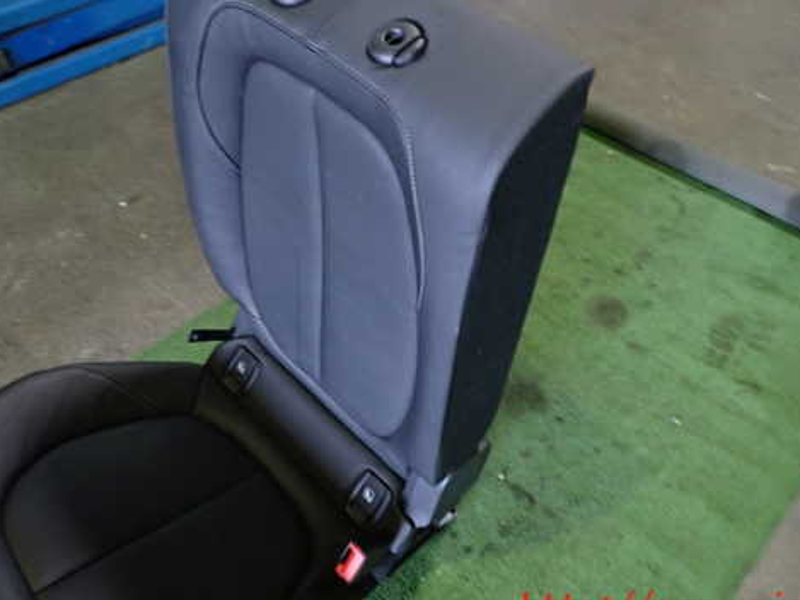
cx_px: 396
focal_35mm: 32
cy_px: 247
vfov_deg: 44.0
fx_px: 740
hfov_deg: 56.8
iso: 400
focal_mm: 4.5
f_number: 2
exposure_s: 1/30
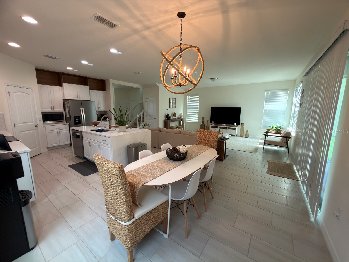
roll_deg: +0.0
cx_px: 174
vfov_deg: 85.7
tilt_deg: -9.4
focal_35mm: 14
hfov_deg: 102.1
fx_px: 141
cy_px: 131
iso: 64
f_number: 2.2
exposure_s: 1/30
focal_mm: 2.22
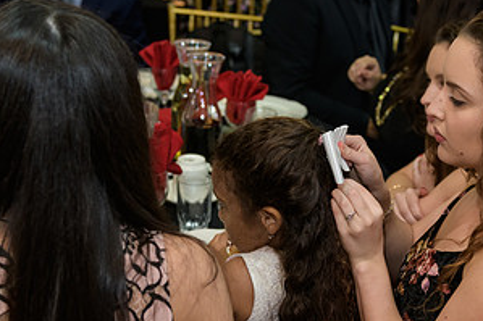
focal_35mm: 68
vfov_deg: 20.0
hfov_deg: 29.5
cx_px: 310
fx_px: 912
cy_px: 188
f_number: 3.2
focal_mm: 35
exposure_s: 1/125
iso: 1000
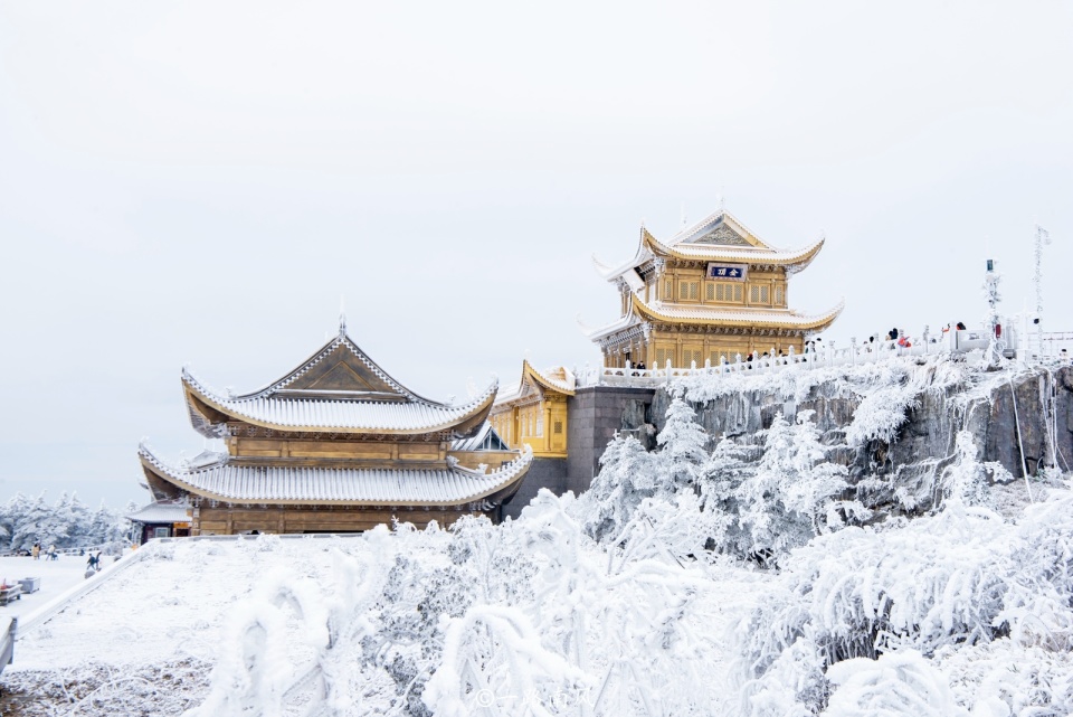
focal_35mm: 46
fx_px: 1372
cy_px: 358
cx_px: 536
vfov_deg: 29.3
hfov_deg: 42.7
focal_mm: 46
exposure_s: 1/80
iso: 200
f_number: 13
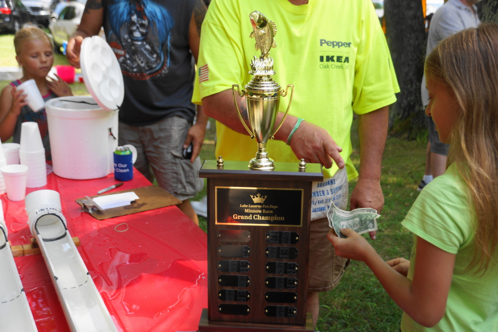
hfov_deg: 46.4
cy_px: 166
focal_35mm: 42
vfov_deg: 31.9
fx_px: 581
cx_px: 249
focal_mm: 28
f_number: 4
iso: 100
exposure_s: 1/60
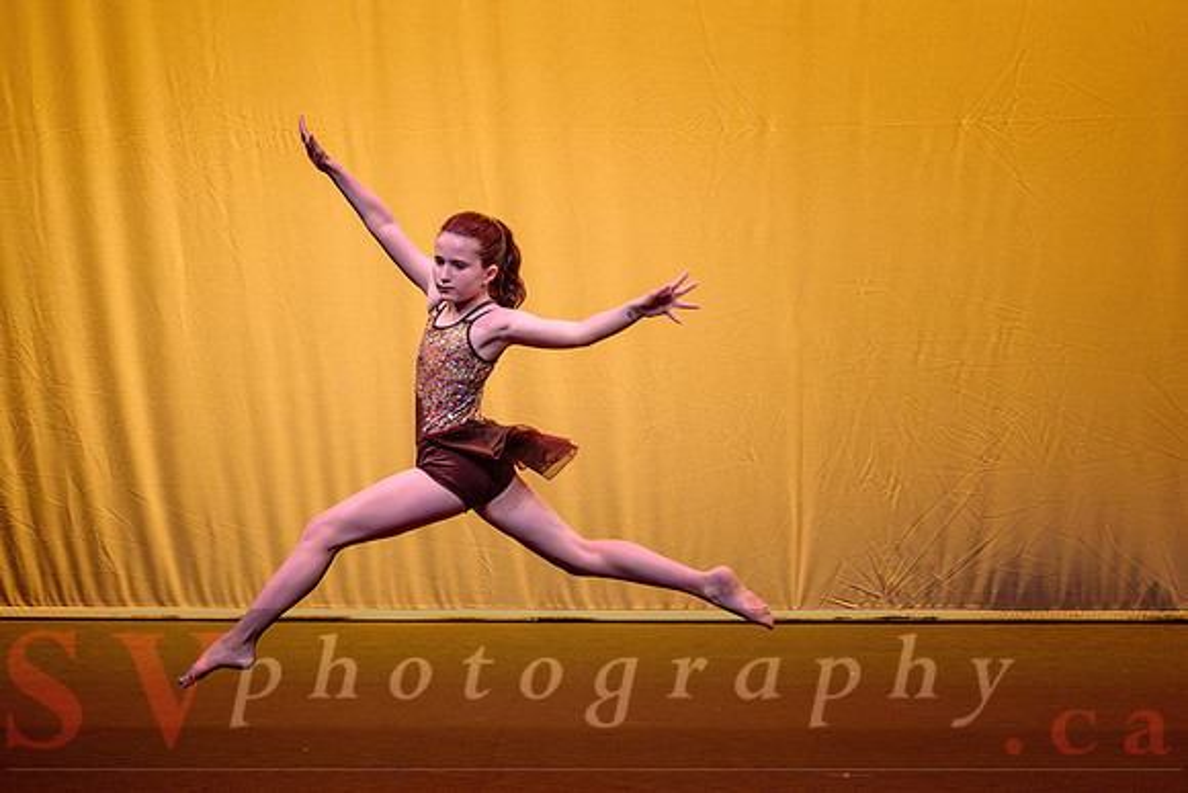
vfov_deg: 7.1
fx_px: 6387
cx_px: 991
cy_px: 396
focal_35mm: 193
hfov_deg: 10.6
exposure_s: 1/400
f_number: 2.8
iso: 1250
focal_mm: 116
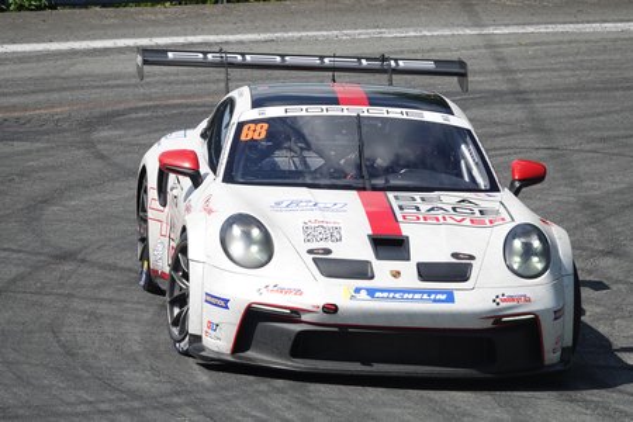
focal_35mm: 330
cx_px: 316
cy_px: 211
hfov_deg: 6.2
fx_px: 5802
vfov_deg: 4.2
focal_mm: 120.91
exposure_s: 1/800
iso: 100
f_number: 5
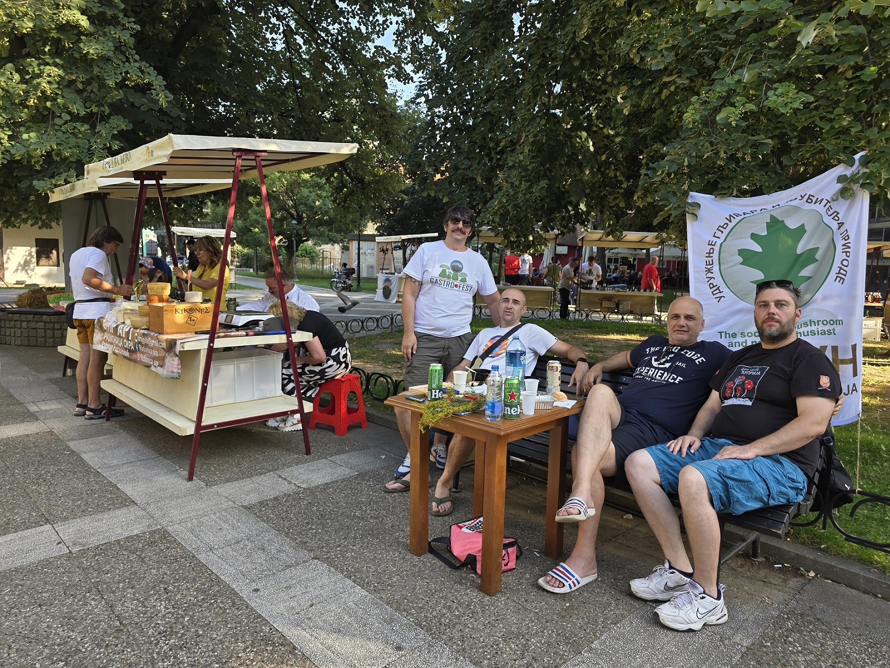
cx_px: 445
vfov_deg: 58.9
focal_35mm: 23
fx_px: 591
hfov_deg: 73.9
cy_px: 334
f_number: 1.7
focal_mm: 6.3
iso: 32
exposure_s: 1/180
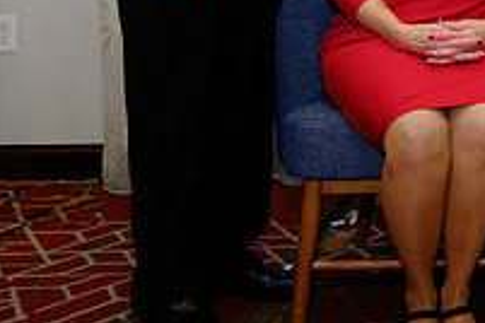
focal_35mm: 78
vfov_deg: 16.3
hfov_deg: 23.3
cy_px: -134
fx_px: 1051
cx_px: 615
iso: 1600
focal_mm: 18
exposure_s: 1/125
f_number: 5.6
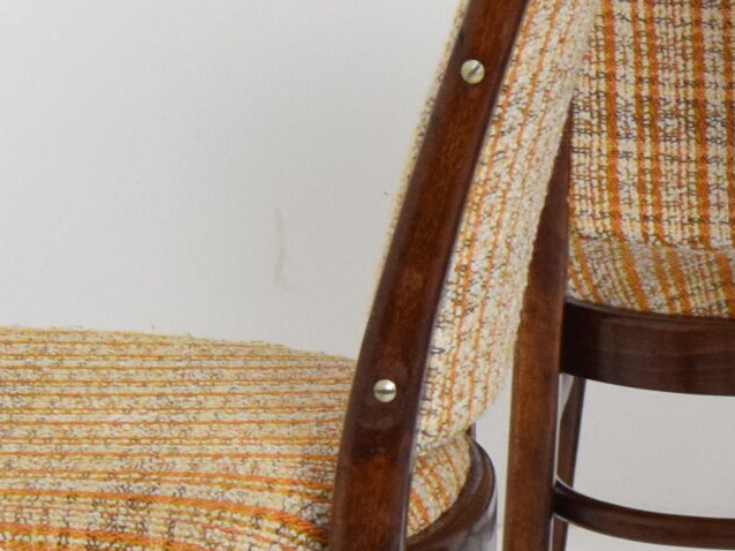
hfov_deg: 11.1
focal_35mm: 176
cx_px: 824
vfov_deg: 8.4
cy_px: 459
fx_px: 3736
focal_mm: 26
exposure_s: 1/100
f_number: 5
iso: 1600
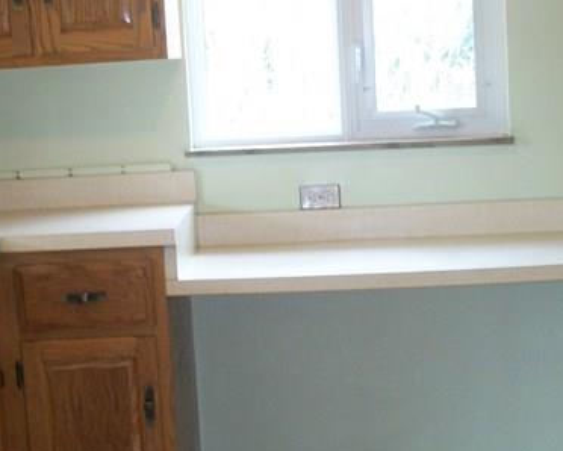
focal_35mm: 86
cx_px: 278
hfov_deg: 22.2
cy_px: 289
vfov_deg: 17.8
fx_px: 1434
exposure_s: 1/30
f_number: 2.9
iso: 160
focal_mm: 5.7
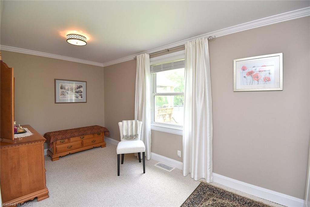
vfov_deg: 73.8
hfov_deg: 96.7
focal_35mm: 16
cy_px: 104
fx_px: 138
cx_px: 155
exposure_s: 1/125
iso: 800
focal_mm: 16
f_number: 5.6
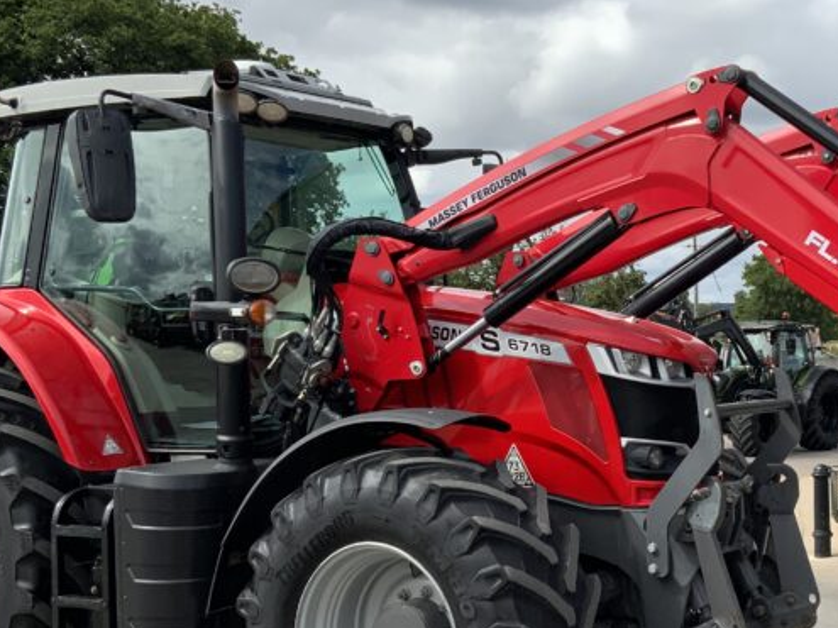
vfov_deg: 24.4
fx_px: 1452
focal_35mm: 60
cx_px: 604
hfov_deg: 31.7
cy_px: 366
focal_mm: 3
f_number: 1.8
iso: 16
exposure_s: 1/1675
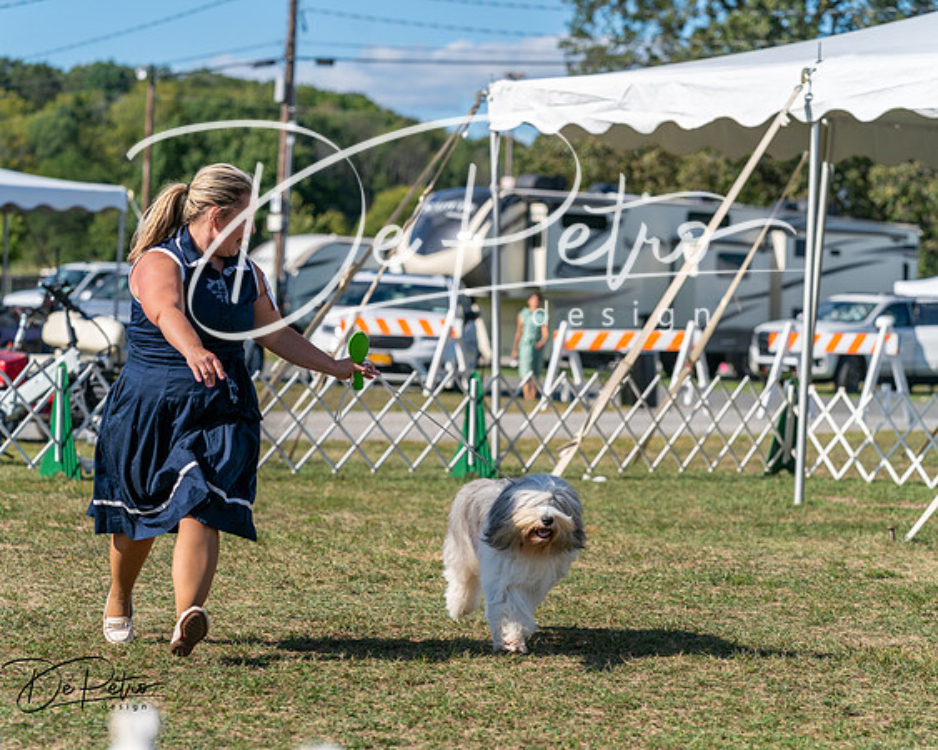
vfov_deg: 12.3
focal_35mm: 125
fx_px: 3469
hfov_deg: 15.4
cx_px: 469
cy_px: 375
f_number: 4.5
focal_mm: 111
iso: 125
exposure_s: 1/1250
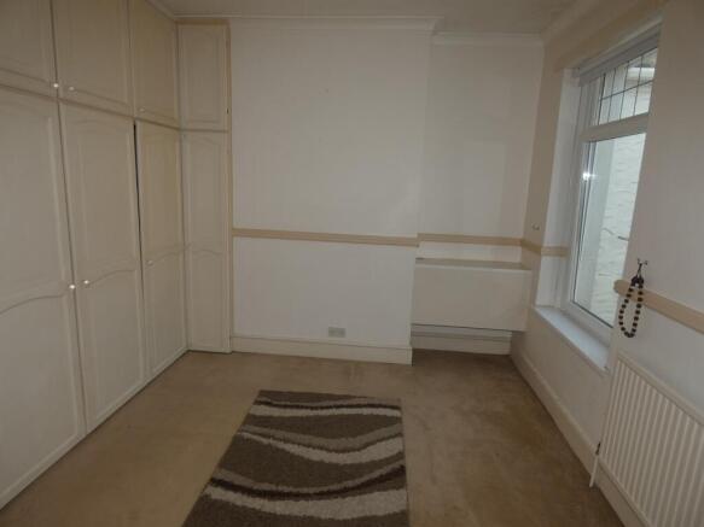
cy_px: 264
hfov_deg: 81.8
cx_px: 352
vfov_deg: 66.0
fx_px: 407
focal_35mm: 20
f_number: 2.8
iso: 80
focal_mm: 3.6
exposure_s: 1/125
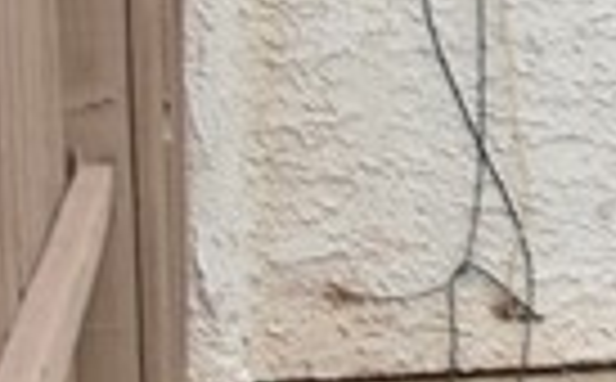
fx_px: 4071
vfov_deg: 5.4
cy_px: 106
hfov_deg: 6.9
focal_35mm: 243
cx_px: 2390
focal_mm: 20
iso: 160
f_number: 11
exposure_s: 1/125
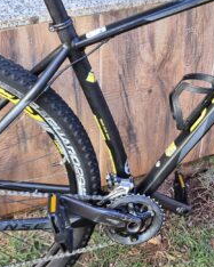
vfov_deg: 27.5
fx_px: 547
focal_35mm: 69
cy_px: 114
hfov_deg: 22.0
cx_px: 146
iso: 125
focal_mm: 5.4
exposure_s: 1/180
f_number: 1.8
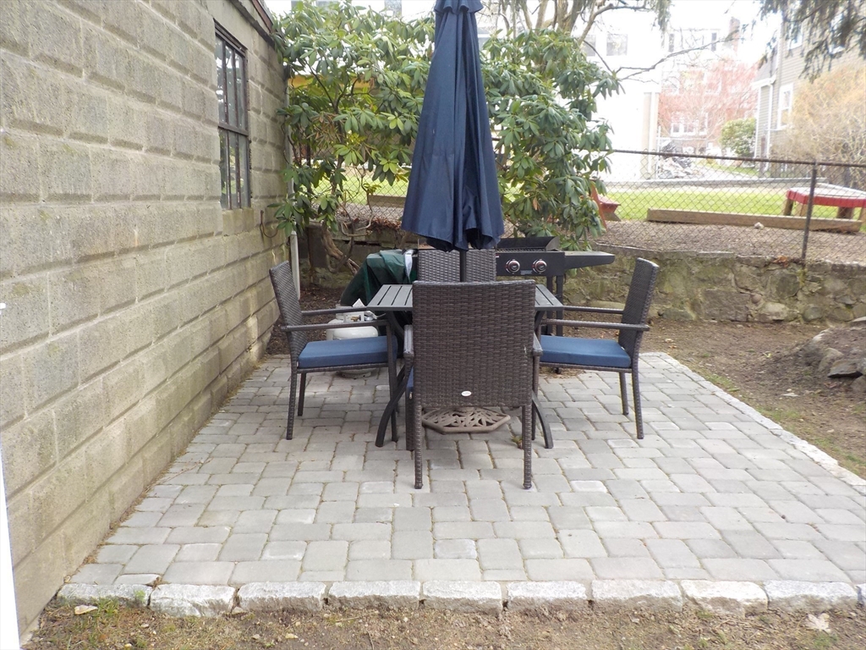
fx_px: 751
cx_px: 433
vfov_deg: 46.8
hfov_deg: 60.0
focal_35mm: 30
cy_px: 325
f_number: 3.3
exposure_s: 1/80
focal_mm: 4.1
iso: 125
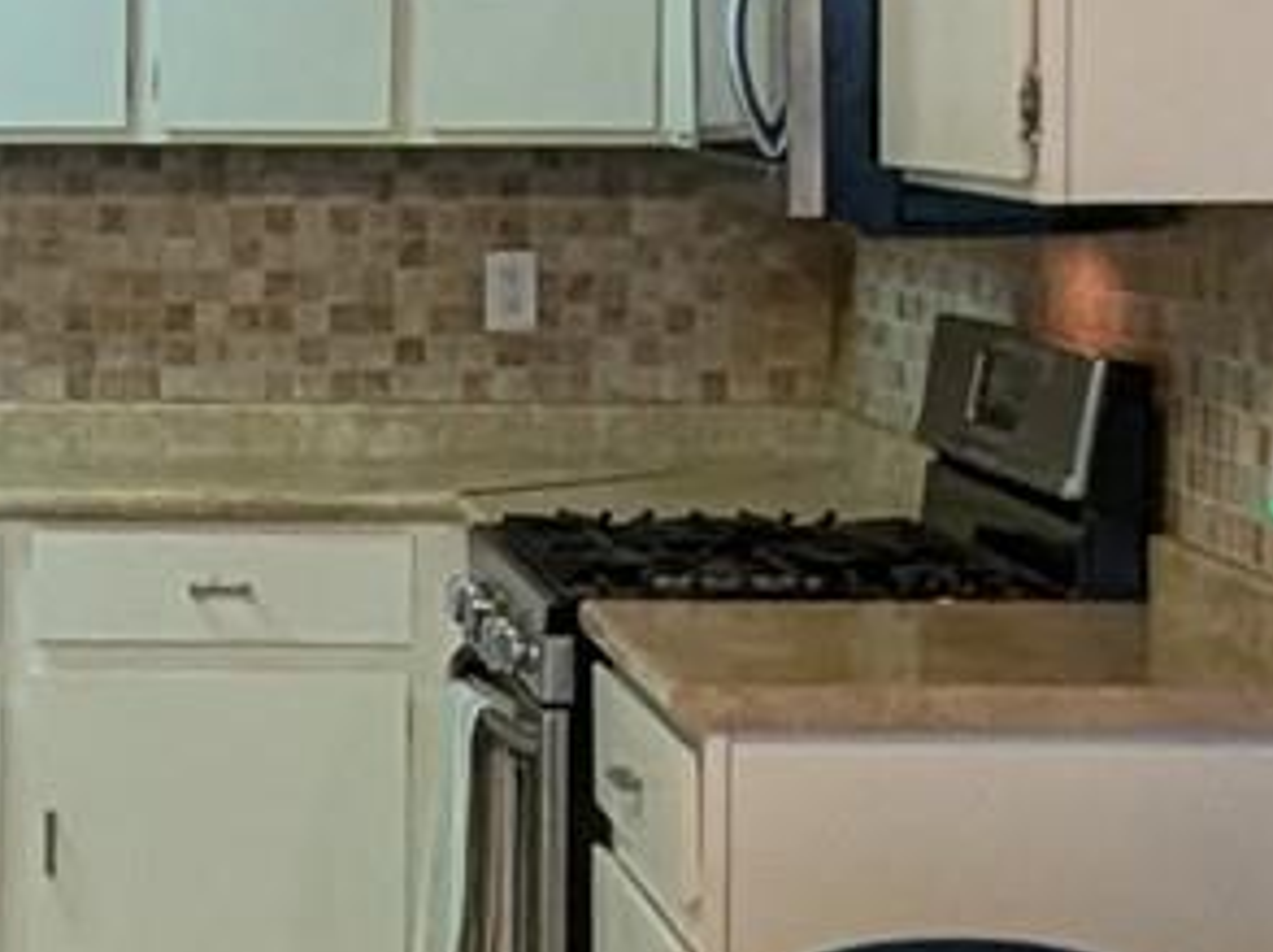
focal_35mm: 112
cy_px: 291
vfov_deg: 13.2
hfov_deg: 16.9
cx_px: -187
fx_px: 4114
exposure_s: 1/60
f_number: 2.2
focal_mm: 2.35
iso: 171
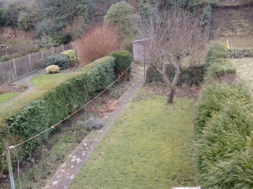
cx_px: 126
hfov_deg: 51.4
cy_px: 94
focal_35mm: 36
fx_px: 263
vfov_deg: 39.6
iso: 64
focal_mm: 6.3
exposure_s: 1/60
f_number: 2.8
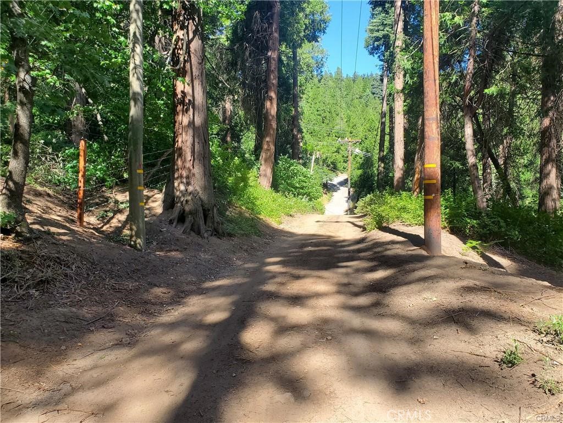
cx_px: 282
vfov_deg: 53.1
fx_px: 423
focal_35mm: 26
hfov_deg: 67.3
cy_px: 212
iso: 50
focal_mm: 4.3
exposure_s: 1/406
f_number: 2.4
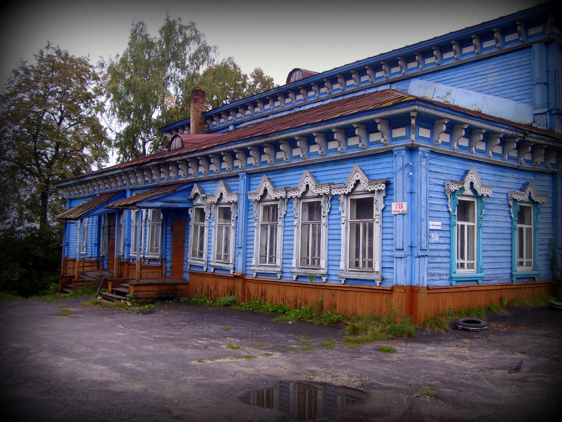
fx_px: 503
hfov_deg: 58.4
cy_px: 211
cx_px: 281
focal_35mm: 31
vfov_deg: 45.4
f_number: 3.5
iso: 50
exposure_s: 1/184
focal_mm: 6.3
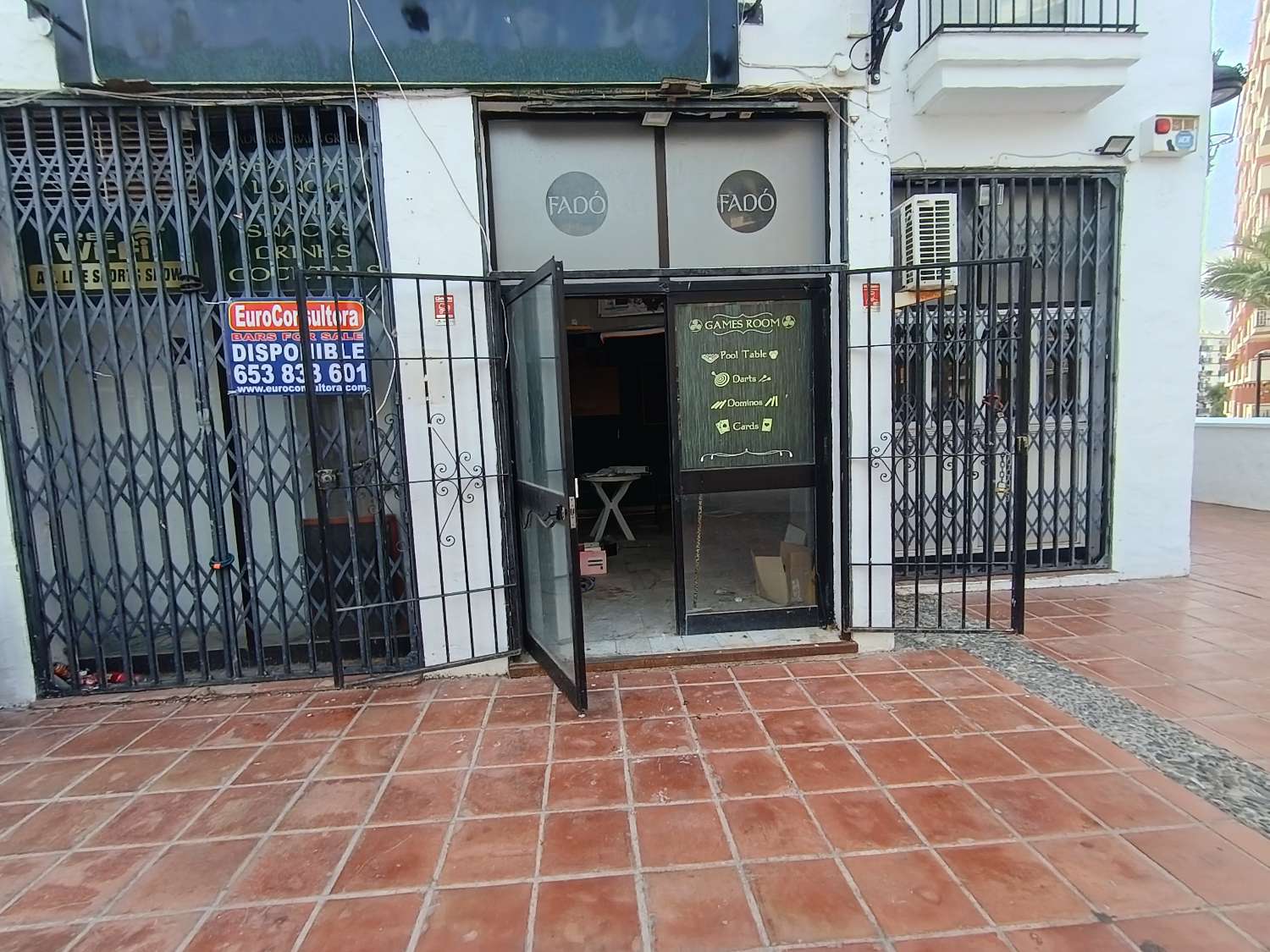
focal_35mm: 17
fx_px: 624
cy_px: 476
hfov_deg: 91.0
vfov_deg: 74.7
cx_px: 635
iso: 100
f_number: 2.2
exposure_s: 1/112
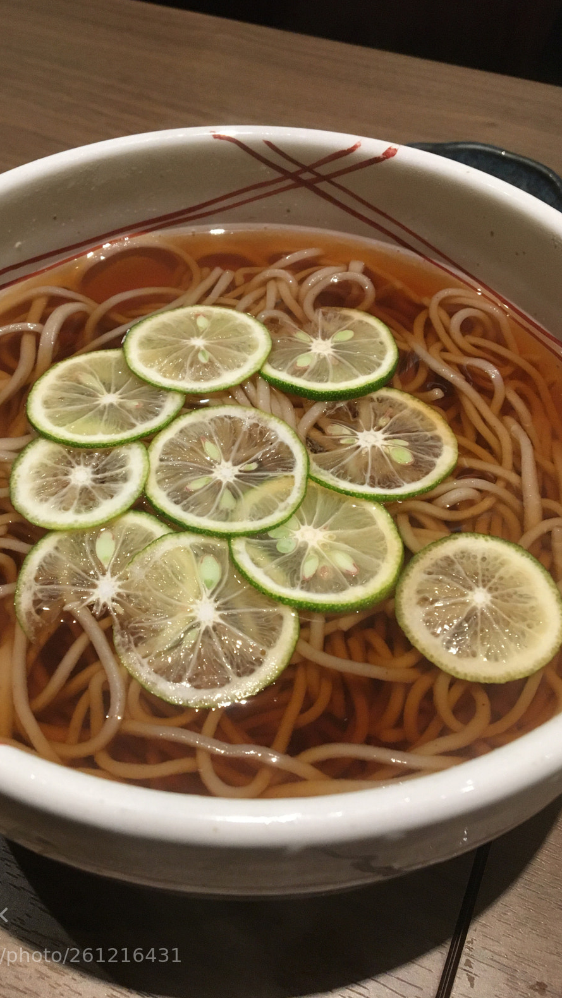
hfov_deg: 36.6
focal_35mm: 32
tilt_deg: -52.5
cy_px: 500
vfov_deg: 61.0
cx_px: 230
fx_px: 848
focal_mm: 4.15
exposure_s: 1/30
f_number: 2.2
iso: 125
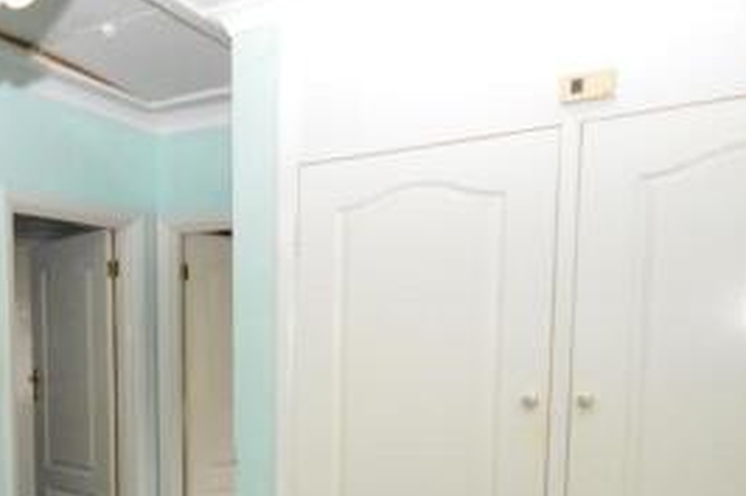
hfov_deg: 49.5
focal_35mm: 37
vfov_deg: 34.0
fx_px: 766
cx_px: 174
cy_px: 443
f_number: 4
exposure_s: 1/60
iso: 3200
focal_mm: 10
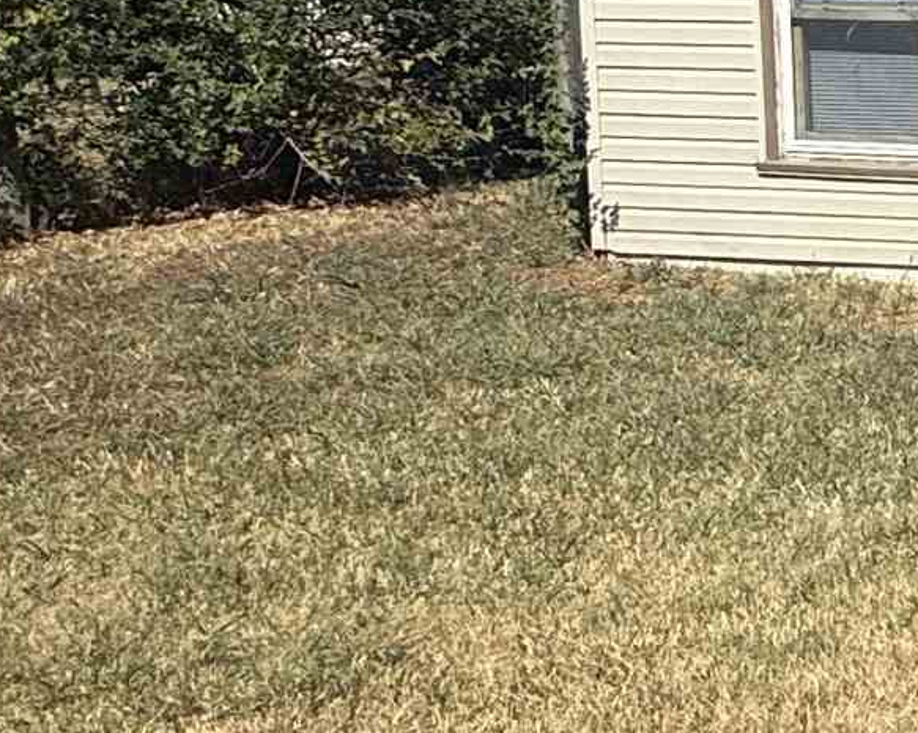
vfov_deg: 21.0
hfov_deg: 18.2
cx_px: 1817
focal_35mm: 72
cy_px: 154
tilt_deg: -5.9
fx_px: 1956
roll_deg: -2.4
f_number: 2.2
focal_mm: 2.22
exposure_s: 1/3891
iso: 50
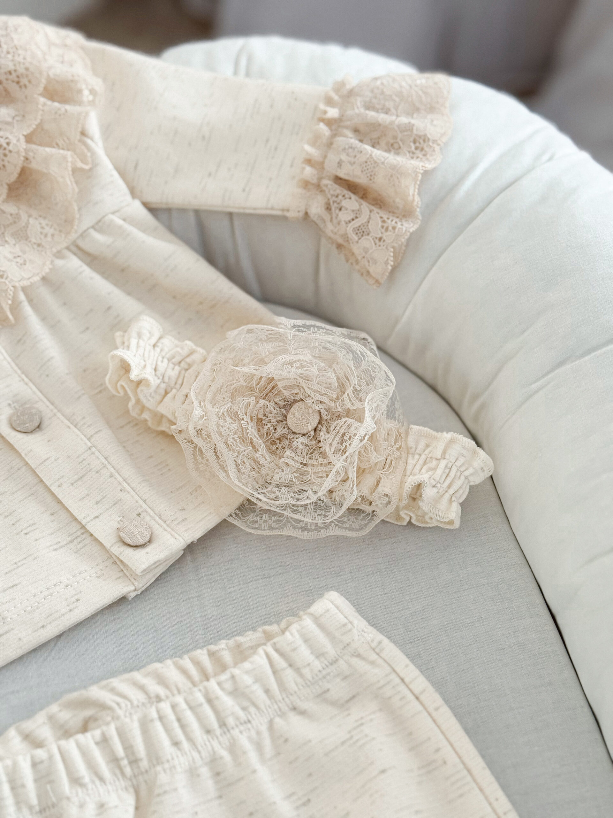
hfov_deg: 30.3
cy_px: 409
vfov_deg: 39.7
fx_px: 1133
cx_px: 306
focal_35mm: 48
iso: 64
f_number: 1.8
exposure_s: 1/430
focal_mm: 6.76
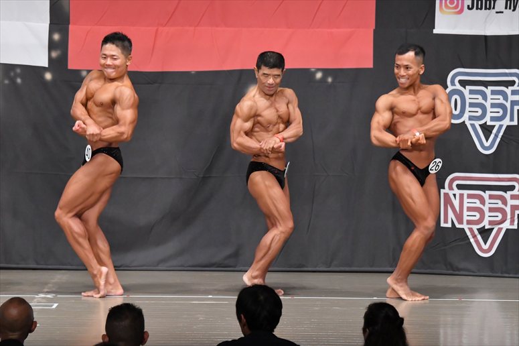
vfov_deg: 6.8
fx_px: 2911
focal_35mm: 202
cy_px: 173
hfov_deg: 10.2
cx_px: 260
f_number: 5.6
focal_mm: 135
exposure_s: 1/400
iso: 6400
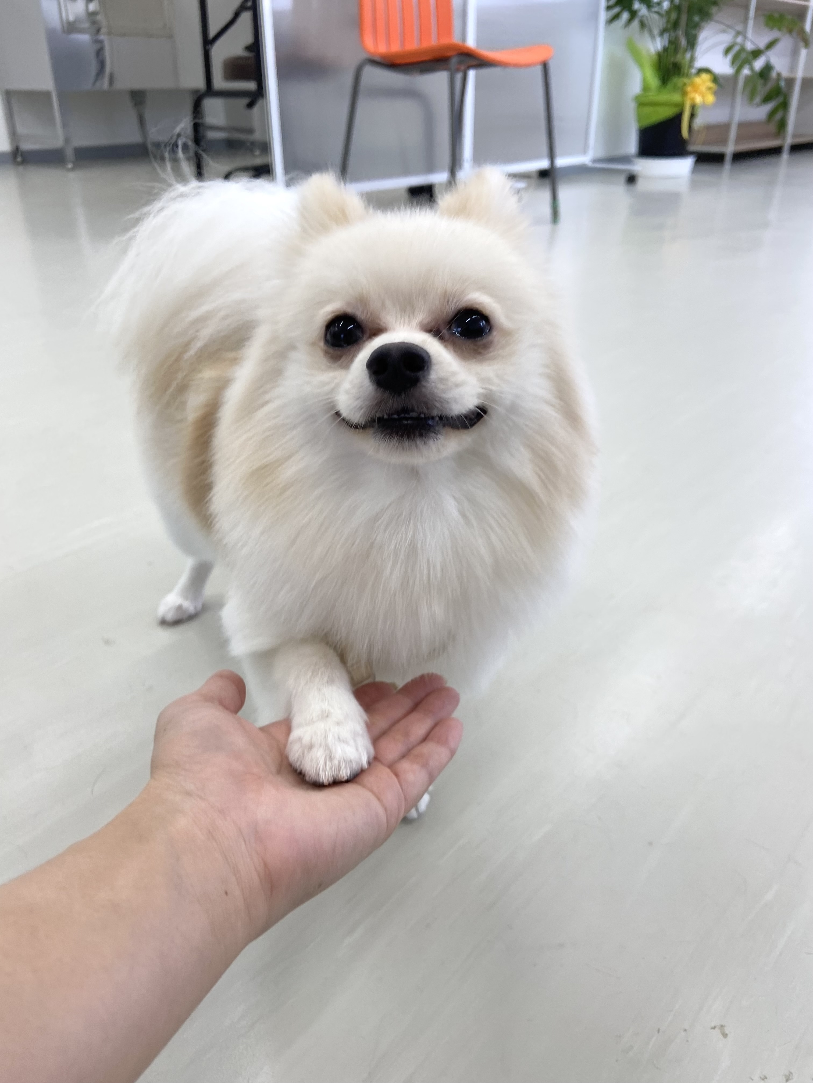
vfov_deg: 67.3
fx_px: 814
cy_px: 542
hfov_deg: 53.1
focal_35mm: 26
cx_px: 406
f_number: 1.8
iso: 40
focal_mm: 4.25
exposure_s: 1/121
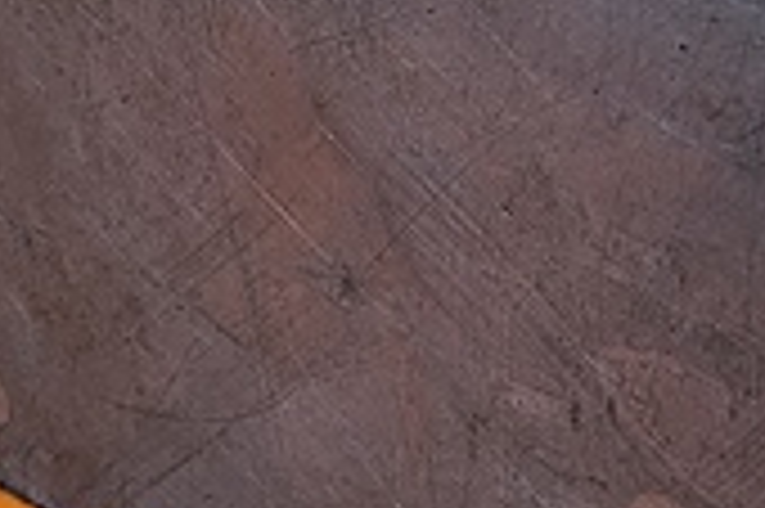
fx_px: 2165
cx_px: 675
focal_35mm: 102
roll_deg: +1.2
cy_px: -13
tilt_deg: -27.0
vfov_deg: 13.2
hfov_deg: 19.7
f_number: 1.8
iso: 200
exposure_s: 1/60
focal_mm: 4.25
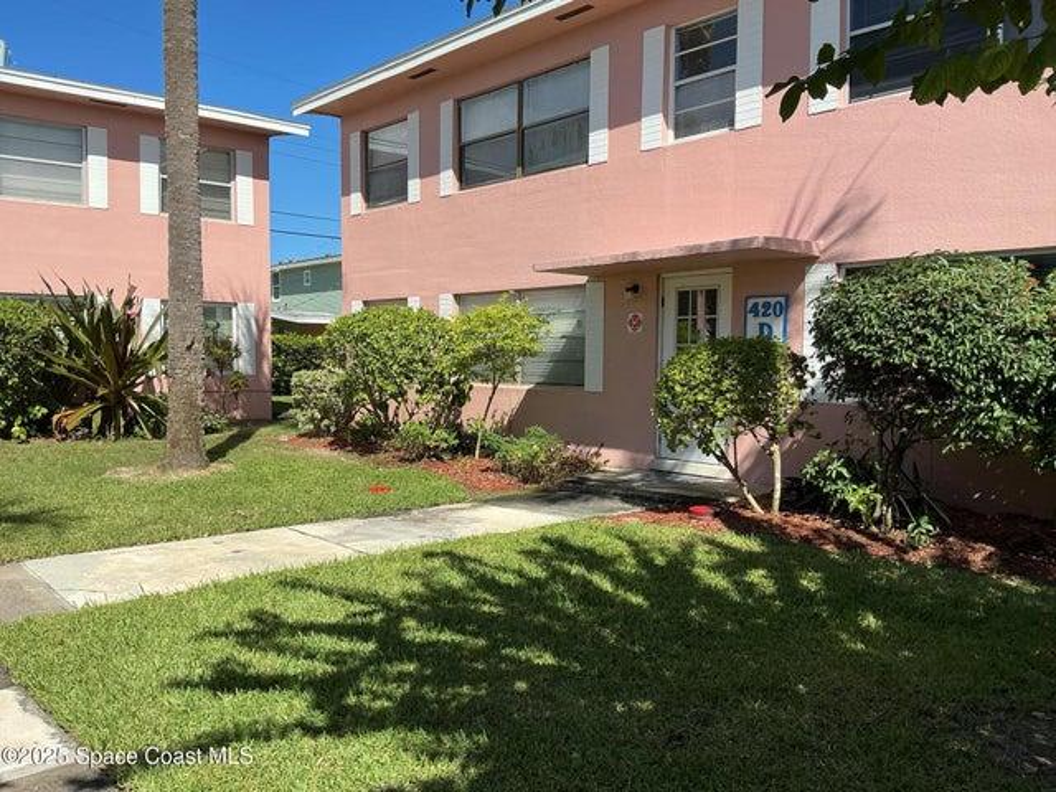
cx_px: 528
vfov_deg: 48.2
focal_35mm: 29
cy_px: 396
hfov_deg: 61.7
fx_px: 885
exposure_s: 1/1848
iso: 25
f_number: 1.8
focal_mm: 3
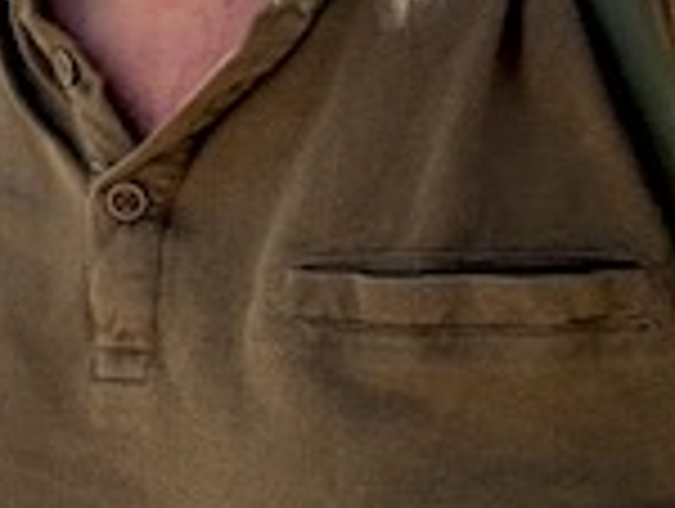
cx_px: -706
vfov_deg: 14.1
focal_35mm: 98
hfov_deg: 15.6
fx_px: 1914
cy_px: -274
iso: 25
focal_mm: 2.69
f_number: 1.9
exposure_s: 1/1859
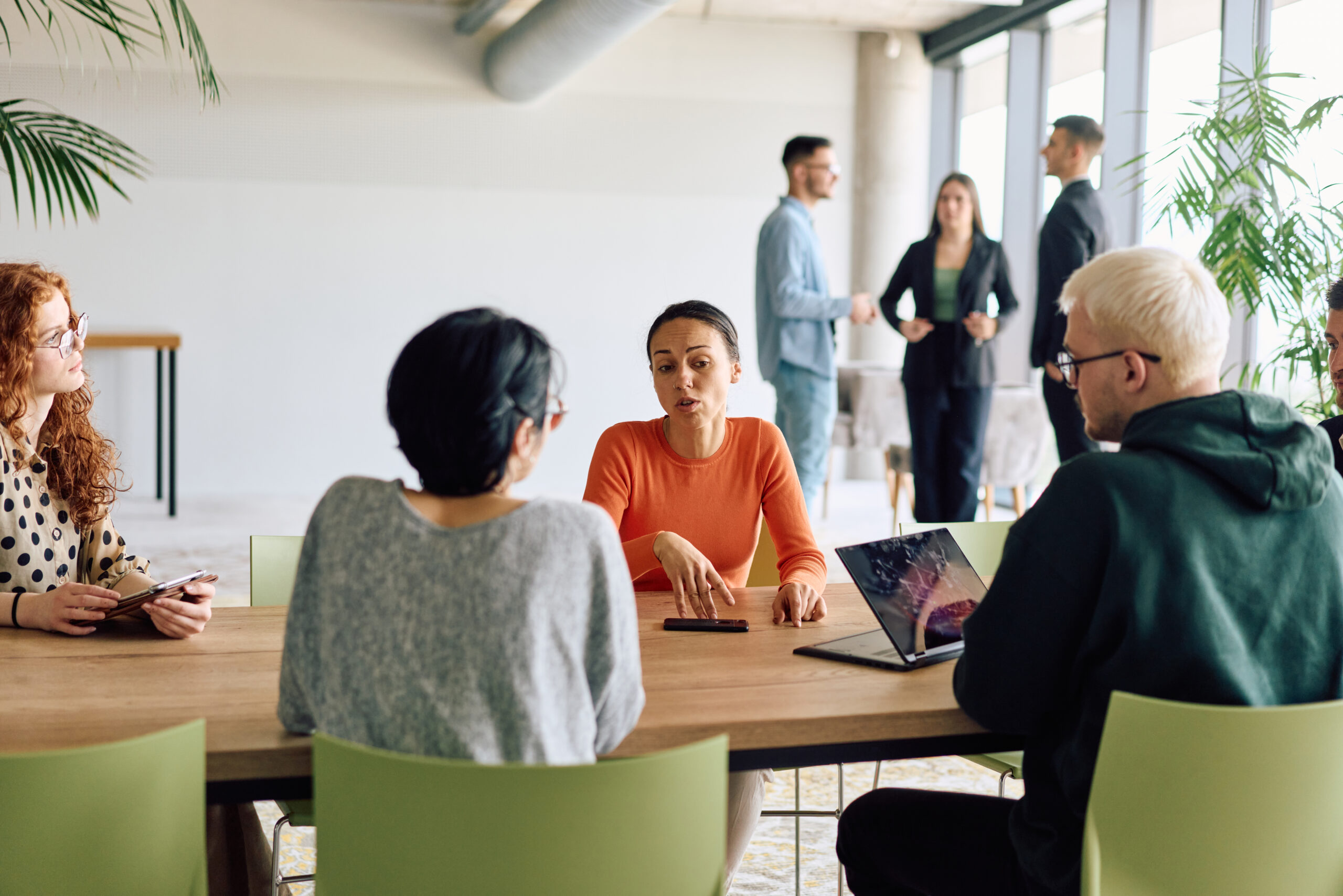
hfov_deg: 36.2
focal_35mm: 55
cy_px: 448
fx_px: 2052
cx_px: 672
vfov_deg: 24.6
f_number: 2.2
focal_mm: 55
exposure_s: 1/400
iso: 400
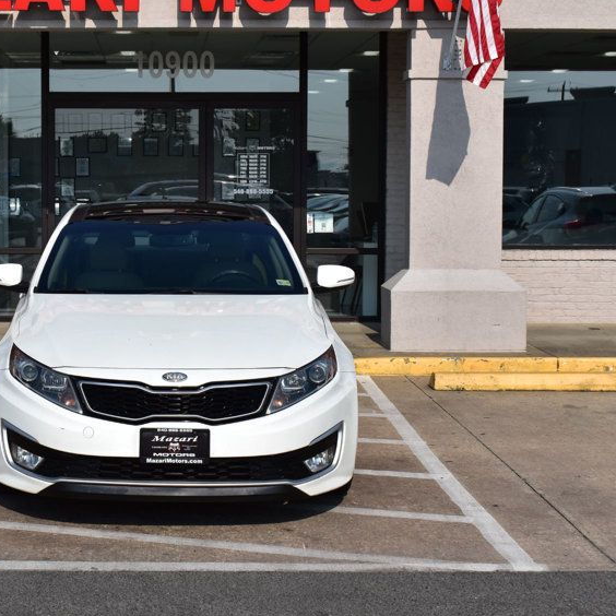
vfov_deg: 24.1
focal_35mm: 72
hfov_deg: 23.8
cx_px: 162
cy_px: 283
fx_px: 1445
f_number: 11
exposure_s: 1/500
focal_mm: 31
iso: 200
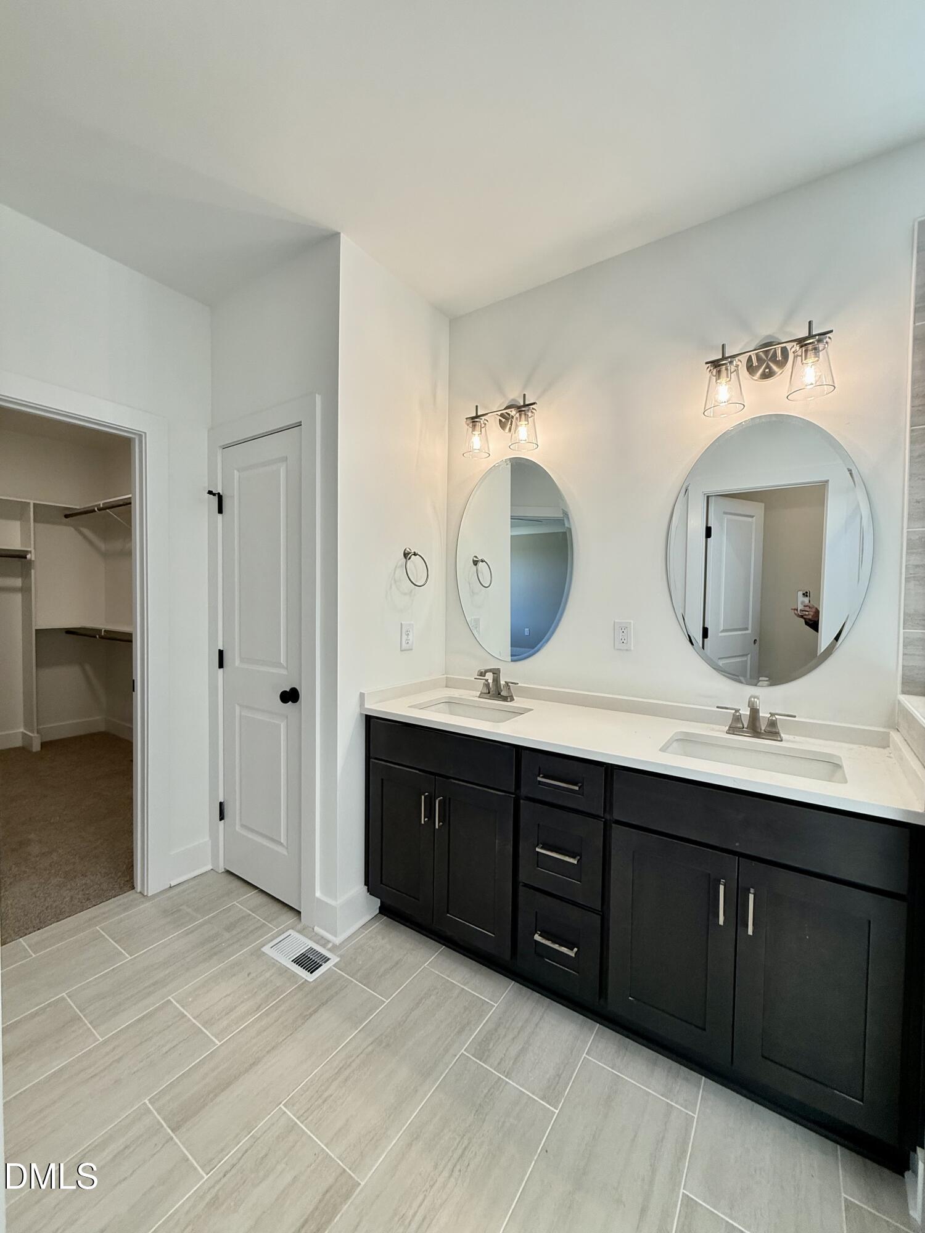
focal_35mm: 14
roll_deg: -1.5
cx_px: 462
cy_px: 616
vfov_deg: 102.1
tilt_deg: -1.8
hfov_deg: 85.7
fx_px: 499
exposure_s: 1/120
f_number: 2.2
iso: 160
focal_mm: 2.22
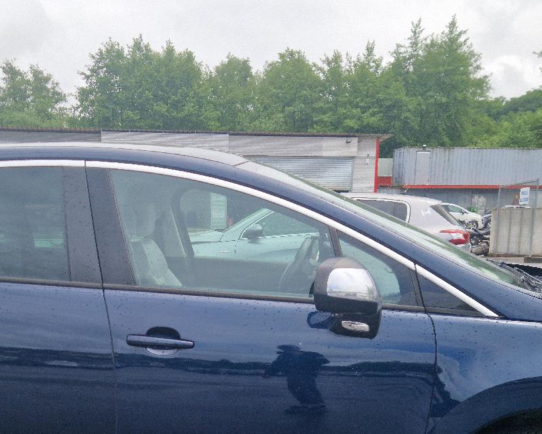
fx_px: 802
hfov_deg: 37.1
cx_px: 199
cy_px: 392
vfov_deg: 29.0
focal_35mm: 50
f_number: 1.8
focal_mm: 5.4
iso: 50
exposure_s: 1/1250
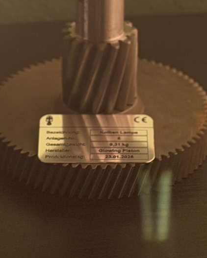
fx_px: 1393
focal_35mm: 182
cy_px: -104
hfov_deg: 8.5
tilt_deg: -21.3
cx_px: 118
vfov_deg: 10.3
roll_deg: -0.9
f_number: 1.78
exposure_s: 1/45
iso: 250
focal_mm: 6.76
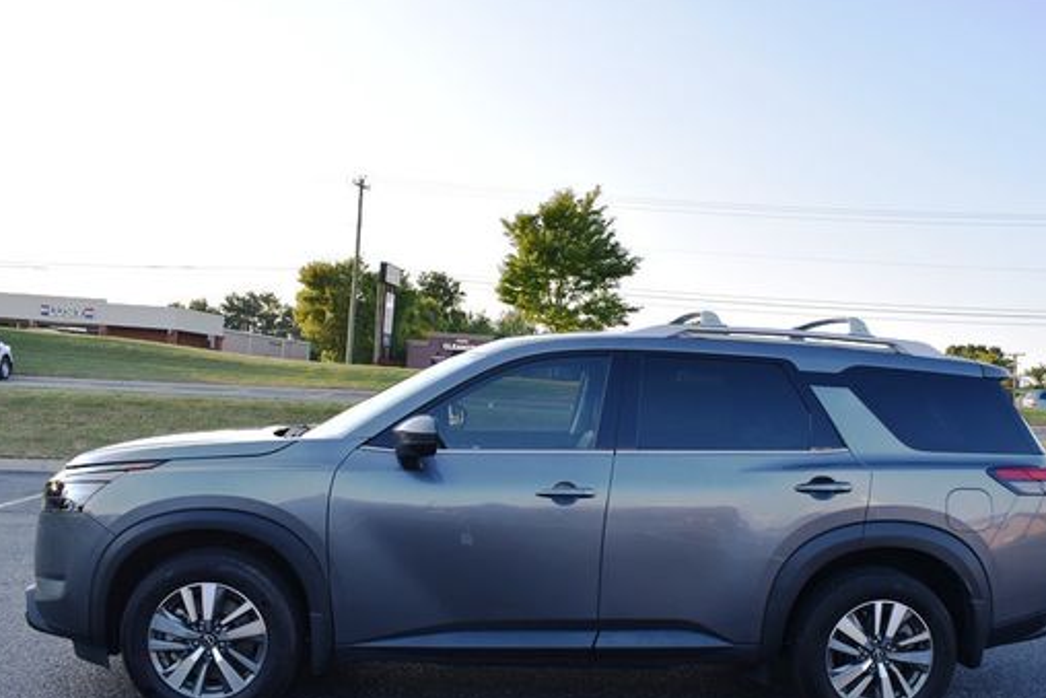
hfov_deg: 55.6
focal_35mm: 34
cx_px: 601
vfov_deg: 38.7
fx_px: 988
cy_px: 425
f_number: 5.6
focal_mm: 18
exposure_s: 1/250
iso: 280
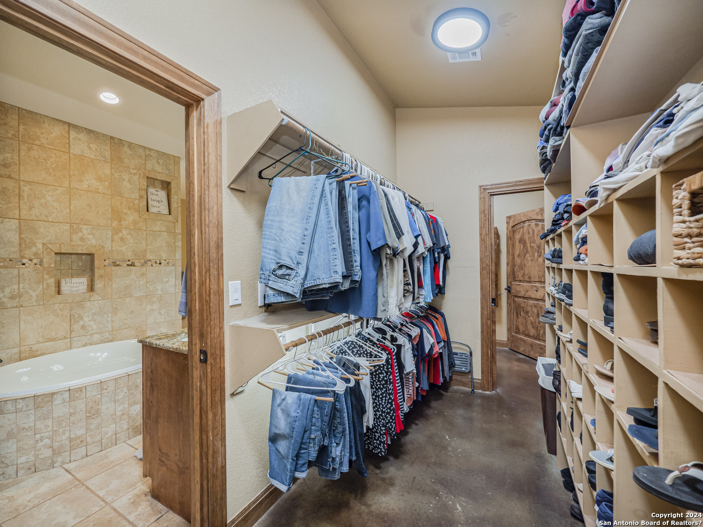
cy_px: 264
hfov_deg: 102.1
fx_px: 284
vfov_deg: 85.7
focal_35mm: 14
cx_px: 352
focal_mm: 7
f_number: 4
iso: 500
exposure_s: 1/125
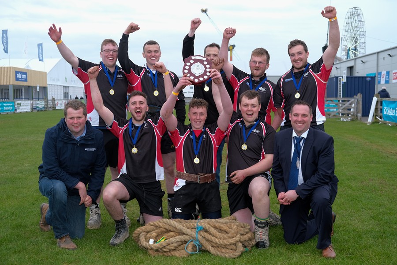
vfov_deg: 25.5
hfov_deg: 37.5
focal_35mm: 53
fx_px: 584
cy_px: 132
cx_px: 198
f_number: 3.6
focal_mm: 35
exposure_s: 1/250
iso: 800
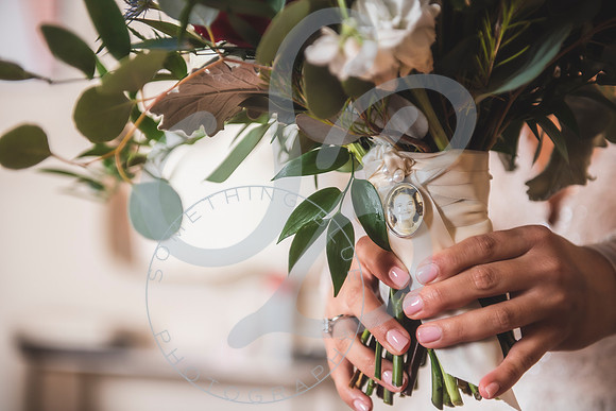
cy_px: 206
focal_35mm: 70
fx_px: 1198
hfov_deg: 28.8
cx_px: 308
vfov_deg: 19.5
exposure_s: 1/125
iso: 100
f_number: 2.8
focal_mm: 70
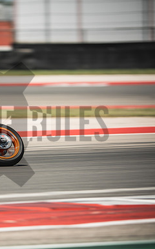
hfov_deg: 2.8
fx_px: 3122
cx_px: -28
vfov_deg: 4.6
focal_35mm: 461
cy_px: 124
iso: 160
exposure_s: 1/250
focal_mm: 200
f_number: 2.5
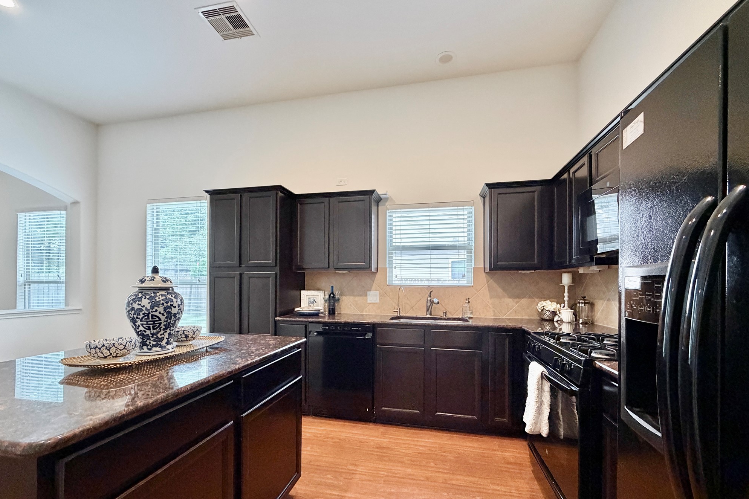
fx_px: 312
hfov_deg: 100.4
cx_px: 371
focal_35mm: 15
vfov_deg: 76.9
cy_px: 282
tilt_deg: -0.2
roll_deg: +0.3
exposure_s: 1/60
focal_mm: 2.22
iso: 500
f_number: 2.2
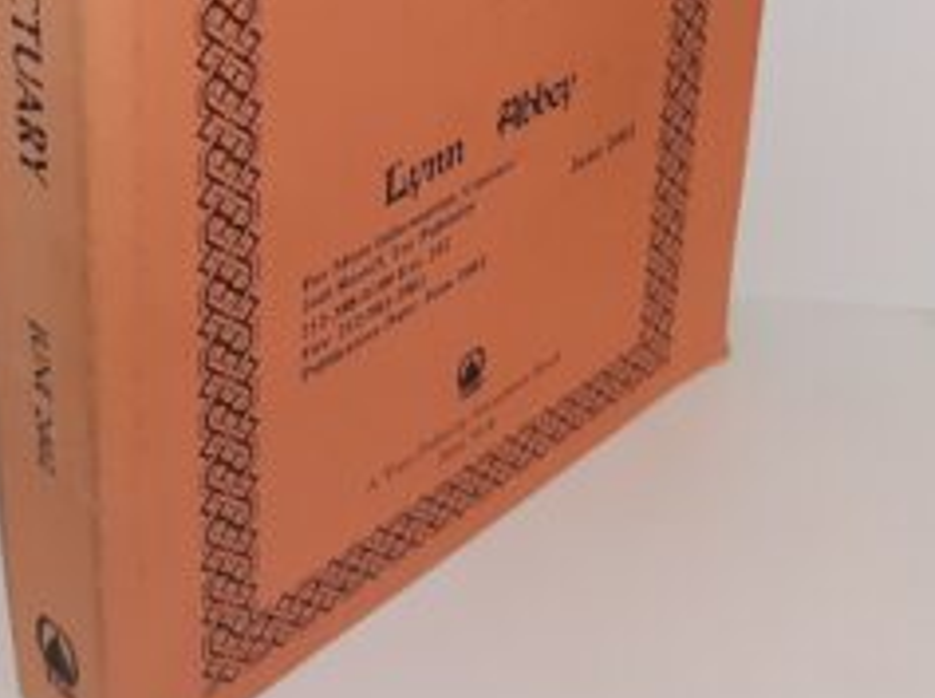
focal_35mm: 71
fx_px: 1915
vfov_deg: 19.8
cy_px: -71
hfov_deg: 27.4
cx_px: 387
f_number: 1.7
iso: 40
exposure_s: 1/141
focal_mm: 3.7
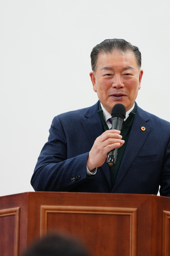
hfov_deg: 4.6
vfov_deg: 6.8
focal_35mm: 301
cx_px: 96
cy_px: 128
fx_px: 2133
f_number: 2.8
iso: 1000
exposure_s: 1/160
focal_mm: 200
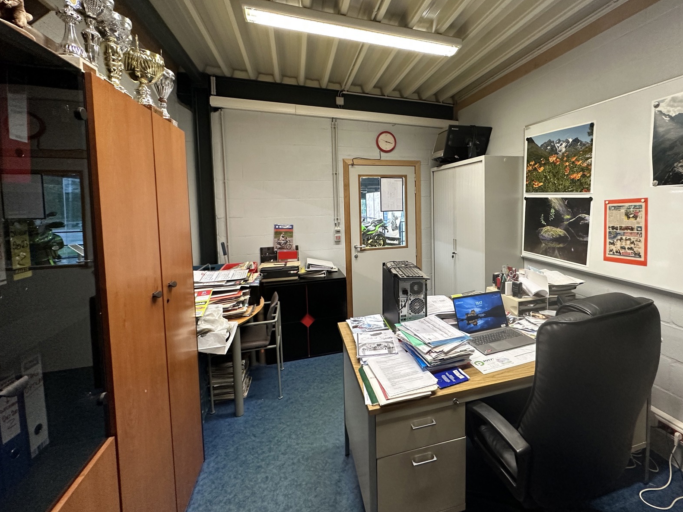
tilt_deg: -2.9
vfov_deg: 74.4
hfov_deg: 90.1
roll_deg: +0.9
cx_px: 403
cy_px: 222
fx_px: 335
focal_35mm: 17
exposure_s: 1/50
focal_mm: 2.22
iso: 320
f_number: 2.2
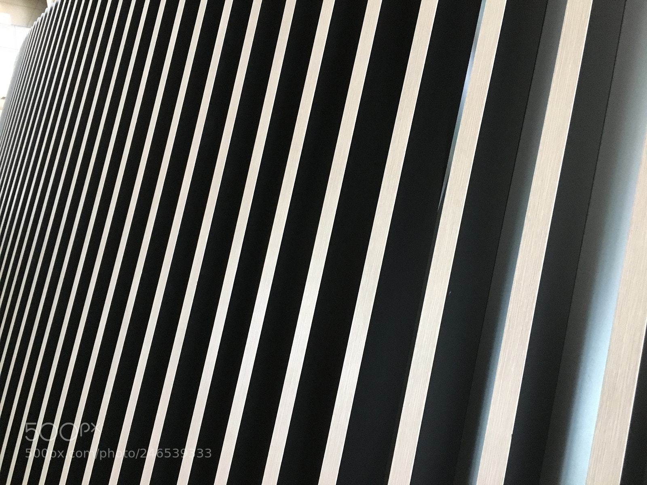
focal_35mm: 29
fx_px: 542
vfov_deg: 48.2
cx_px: 324
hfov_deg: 61.7
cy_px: 242
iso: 250
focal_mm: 4.15
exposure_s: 1/17
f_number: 2.2
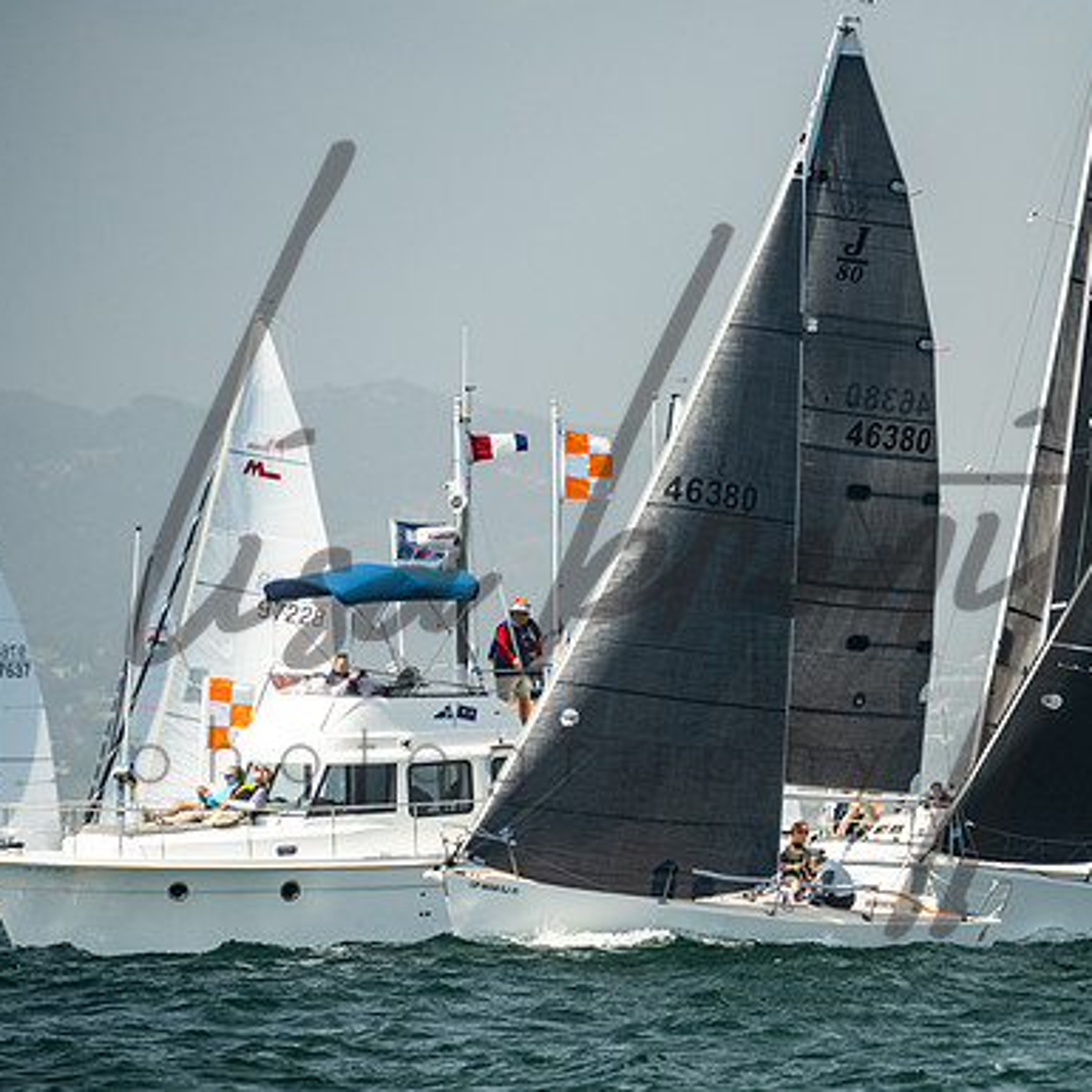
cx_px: 1011
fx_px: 13098
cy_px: 756
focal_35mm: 367
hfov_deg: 4.8
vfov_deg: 4.8
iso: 320
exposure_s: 1/640
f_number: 6.3
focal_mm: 200
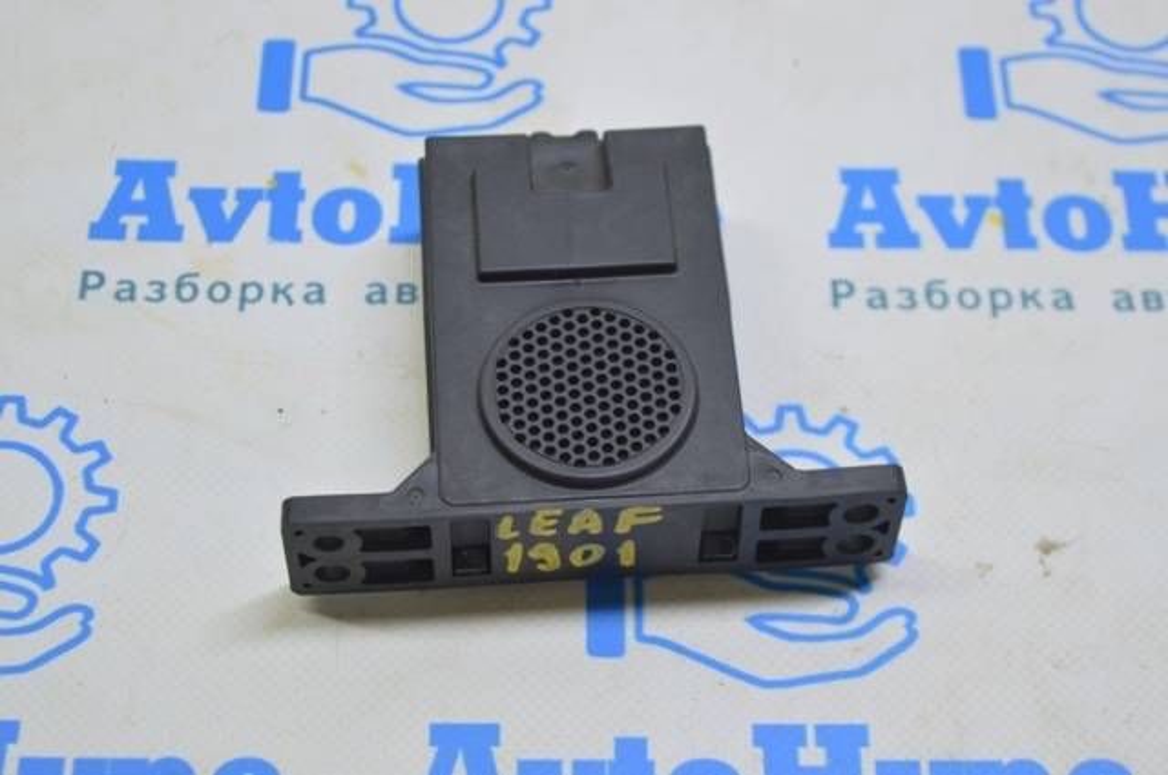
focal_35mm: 69
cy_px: 388
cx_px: 584
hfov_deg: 29.3
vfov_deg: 19.7
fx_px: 2236
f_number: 5.6
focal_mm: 46
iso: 400
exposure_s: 1/25
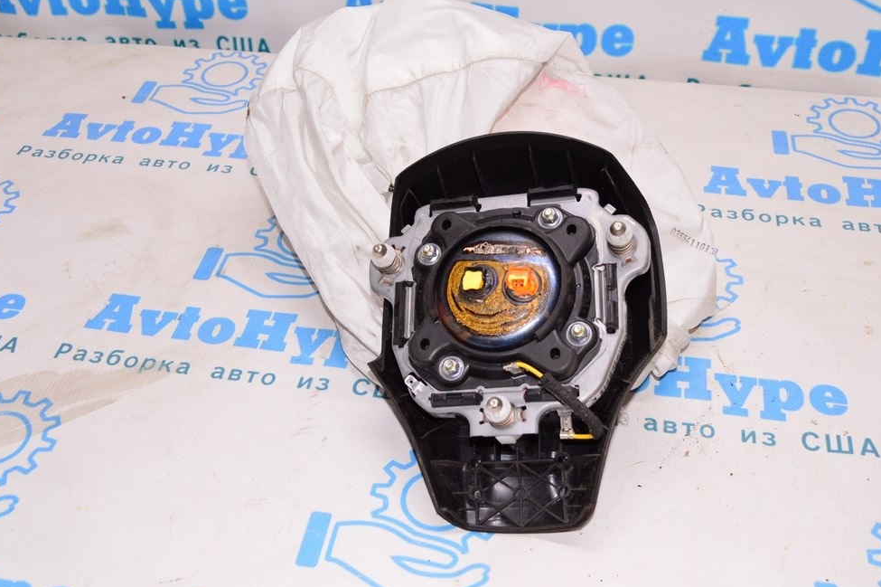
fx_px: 1040
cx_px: 437
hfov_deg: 45.9
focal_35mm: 43
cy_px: 284
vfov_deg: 31.5
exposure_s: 1/80
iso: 1600
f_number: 8
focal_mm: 27
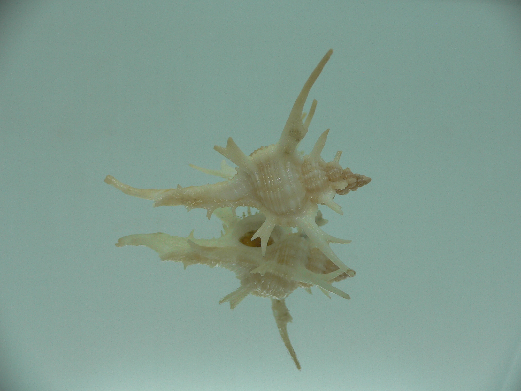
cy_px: 196
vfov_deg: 40.7
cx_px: 260
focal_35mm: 35
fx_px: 527
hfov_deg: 52.6
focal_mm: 4.6
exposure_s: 1/80
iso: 80
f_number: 2.8
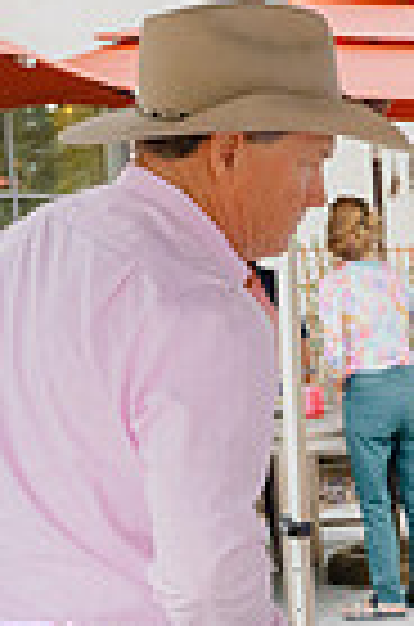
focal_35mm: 111
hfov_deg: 10.7
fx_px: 1924
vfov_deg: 18.2
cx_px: 945
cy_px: 556
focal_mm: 26.5
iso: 1250
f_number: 5.6
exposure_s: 1/250
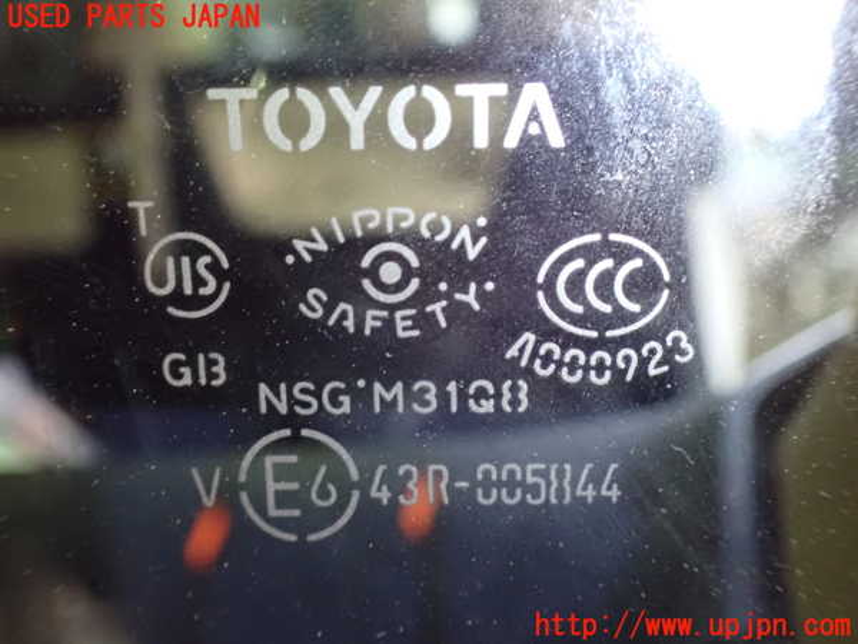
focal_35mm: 30
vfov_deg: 46.8
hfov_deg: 60.0
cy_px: 322
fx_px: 744
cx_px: 429
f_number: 2.3
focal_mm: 5.4
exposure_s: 1/30
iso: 1600
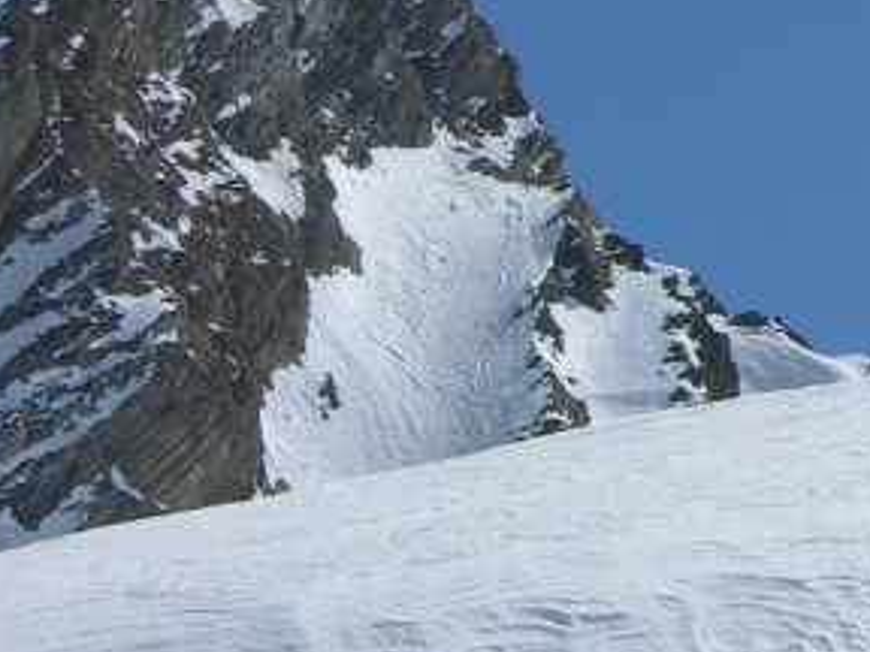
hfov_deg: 5.5
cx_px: 1368
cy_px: -121
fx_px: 8922
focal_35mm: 355
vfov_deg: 4.2
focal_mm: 25.4
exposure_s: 1/580
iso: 50
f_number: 6.5
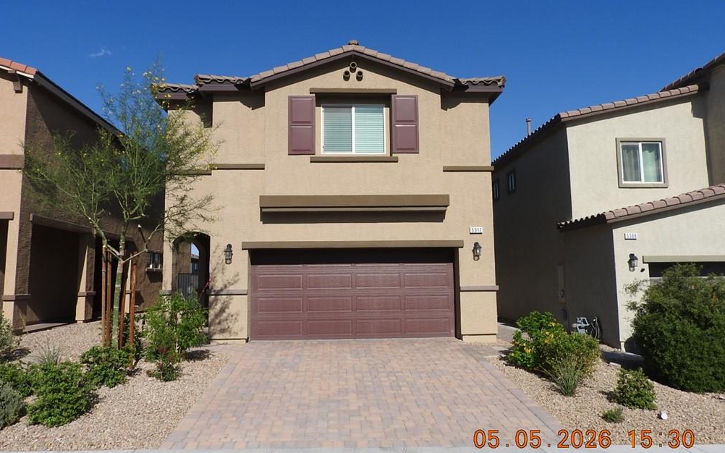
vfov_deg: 47.6
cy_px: 219
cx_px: 356
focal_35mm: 26
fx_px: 514
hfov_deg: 70.4
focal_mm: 4.3
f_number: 3.8
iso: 100
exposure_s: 1/1600
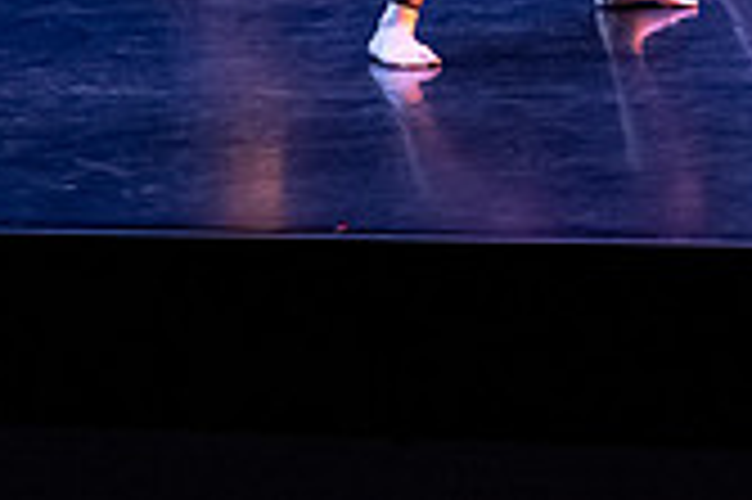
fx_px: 4028
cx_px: 570
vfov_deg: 6.9
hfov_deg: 10.6
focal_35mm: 193
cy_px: -489
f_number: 4
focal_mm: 48
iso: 4000
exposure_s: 1/400
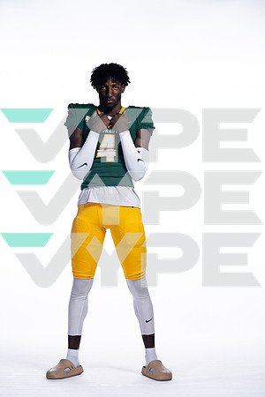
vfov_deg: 19.1
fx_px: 1181
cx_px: 132
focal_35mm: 107
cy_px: 198
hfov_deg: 12.8
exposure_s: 1/250
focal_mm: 107
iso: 400
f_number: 6.3
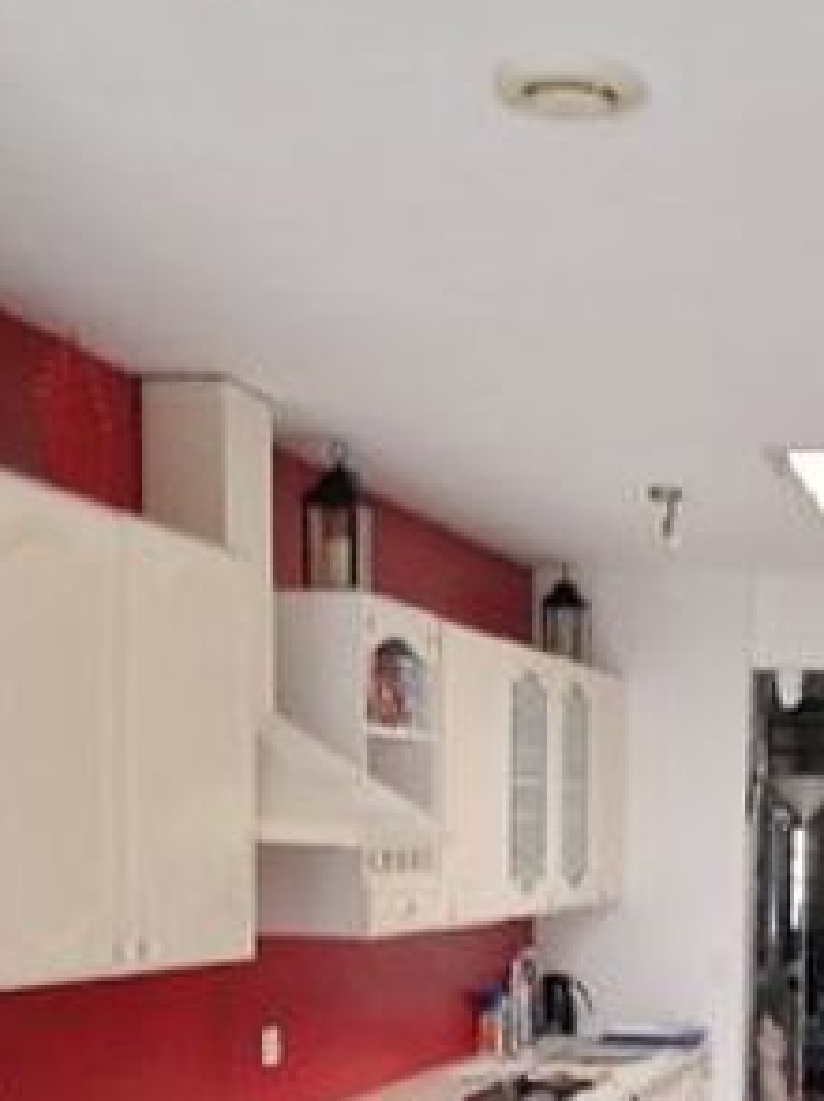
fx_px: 1875
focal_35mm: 59
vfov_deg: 30.1
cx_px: 817
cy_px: 1140
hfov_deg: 23.8
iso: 1250
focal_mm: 2.2
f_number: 2.2
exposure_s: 1/25
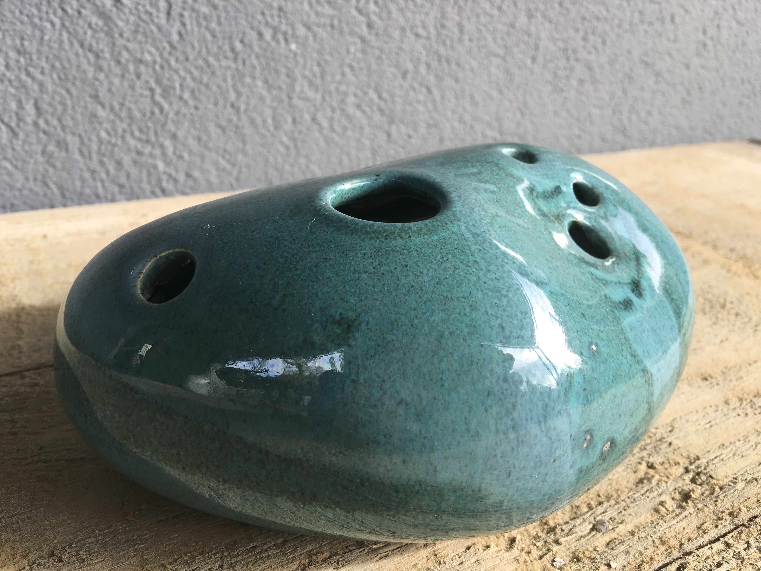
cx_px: 380
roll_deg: -3.2
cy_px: 286
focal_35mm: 29
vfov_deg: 48.2
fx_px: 638
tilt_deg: -23.4
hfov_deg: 61.7
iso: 25
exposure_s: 1/172
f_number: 2.2
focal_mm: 4.15
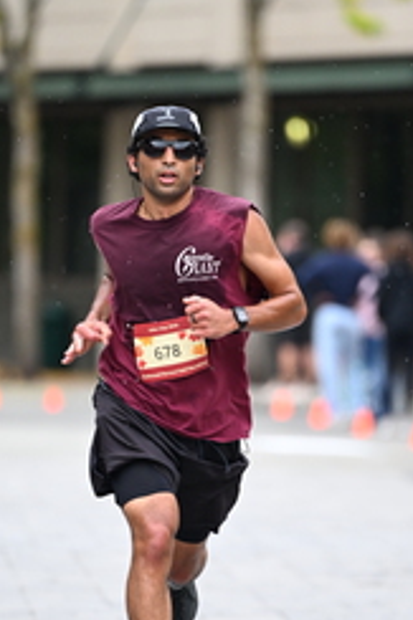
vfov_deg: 4.7
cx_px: 219
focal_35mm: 438
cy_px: 372
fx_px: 7547
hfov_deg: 3.1
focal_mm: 195
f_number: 2.8
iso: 1250
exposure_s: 1/1250
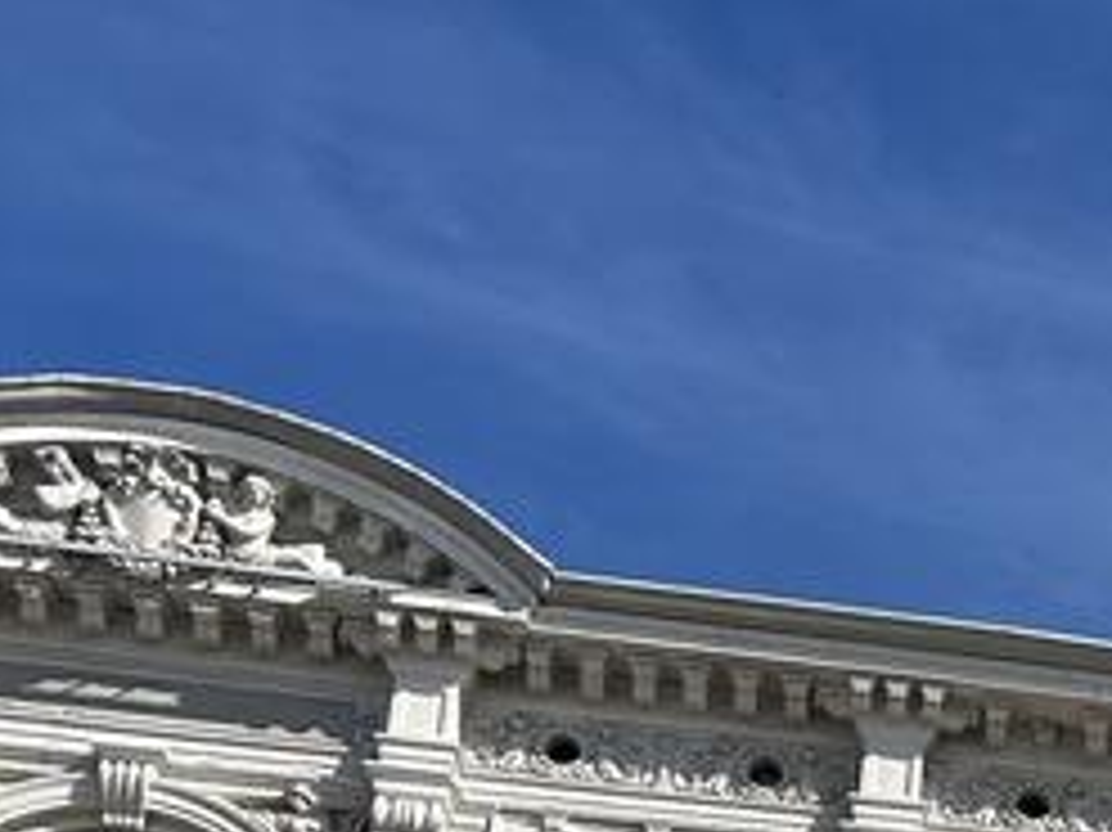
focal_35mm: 108
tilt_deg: +20.1
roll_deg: +1.3
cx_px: 2080
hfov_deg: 15.4
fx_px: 3468
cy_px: 1286
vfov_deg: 12.9
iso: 50
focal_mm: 5.7
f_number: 1.5
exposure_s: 1/6211
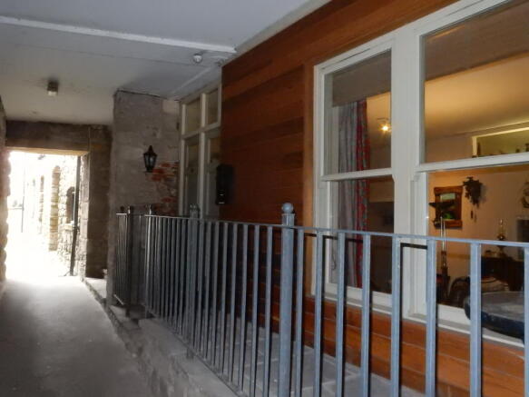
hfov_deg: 69.4
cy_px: 198
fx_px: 382
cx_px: 264
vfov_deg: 54.9
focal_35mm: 25
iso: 1600
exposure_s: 1/30
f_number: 8
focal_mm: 4.5
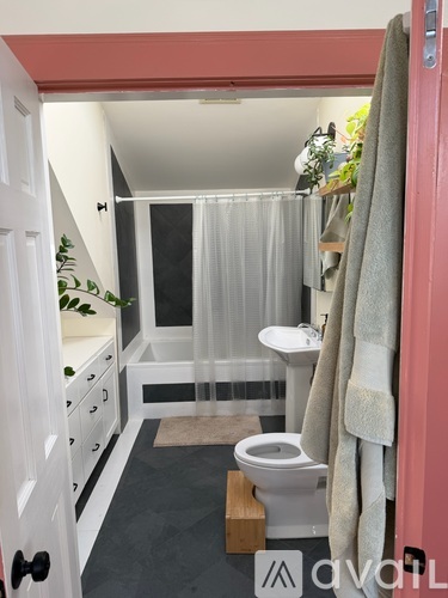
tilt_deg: -8.3
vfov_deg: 71.6
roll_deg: +1.2
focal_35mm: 24
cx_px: 224
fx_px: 414
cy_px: 299
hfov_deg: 56.8
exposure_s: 1/121
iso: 100
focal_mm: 6.76
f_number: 1.78
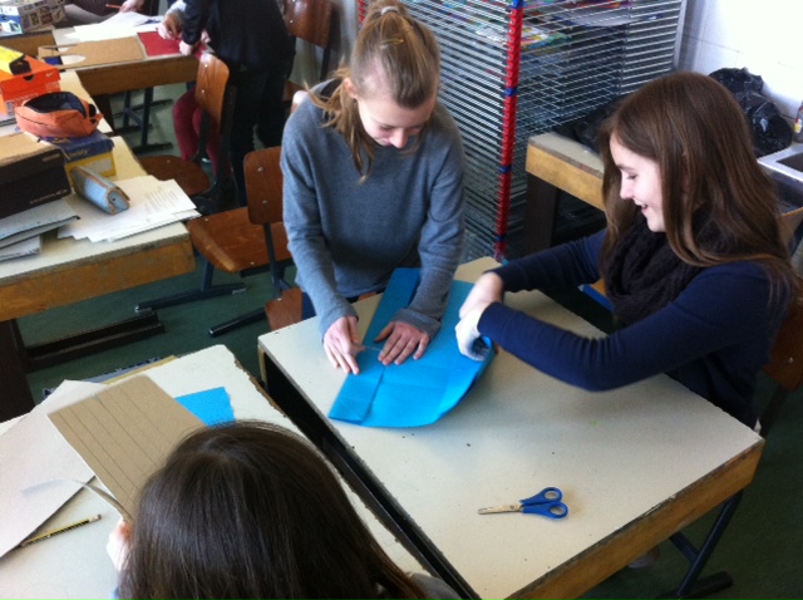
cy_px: 300
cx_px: 402
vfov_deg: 40.6
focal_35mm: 35
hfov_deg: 52.7
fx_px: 811
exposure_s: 1/15
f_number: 2.8
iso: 200
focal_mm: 3.85
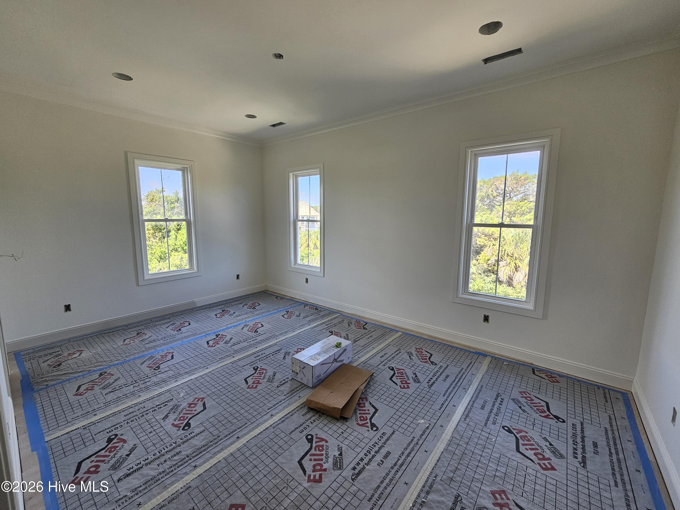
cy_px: 255
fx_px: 255
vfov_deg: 89.9
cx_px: 340
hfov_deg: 106.2
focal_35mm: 13
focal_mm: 2.2
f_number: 2.2
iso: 80
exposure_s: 1/120
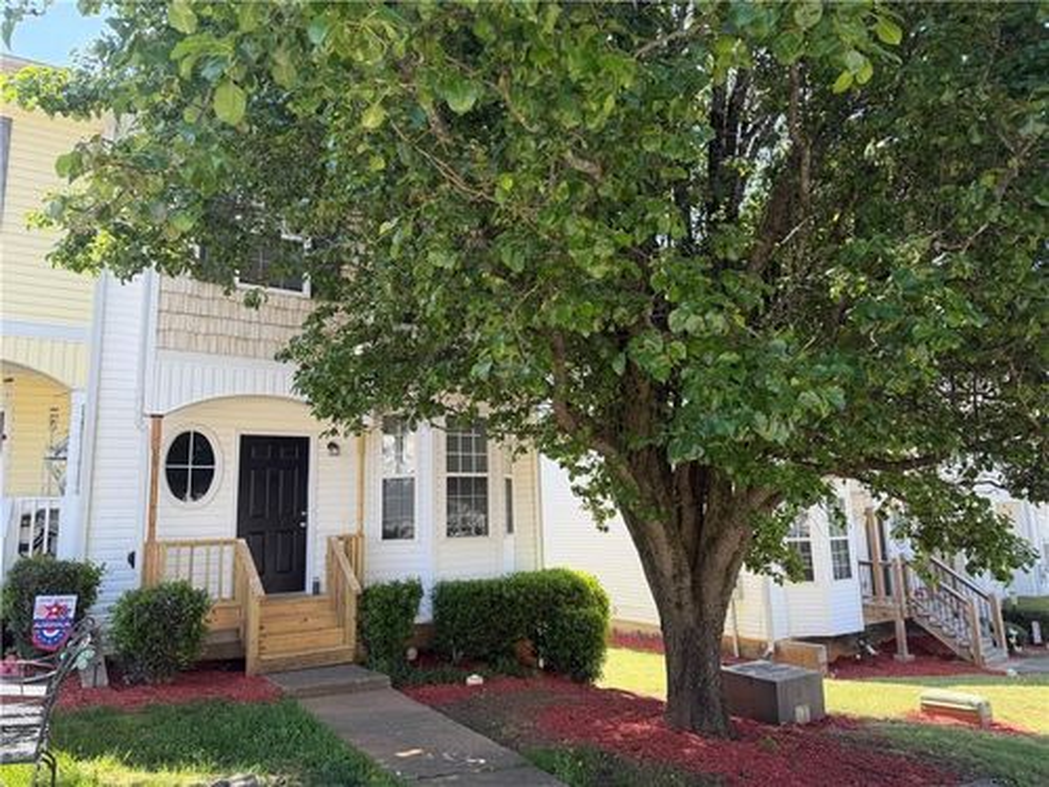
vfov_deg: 56.8
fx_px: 727
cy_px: 394
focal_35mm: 24
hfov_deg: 71.6
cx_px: 524
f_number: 1.78
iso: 80
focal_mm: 6.76
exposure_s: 1/481
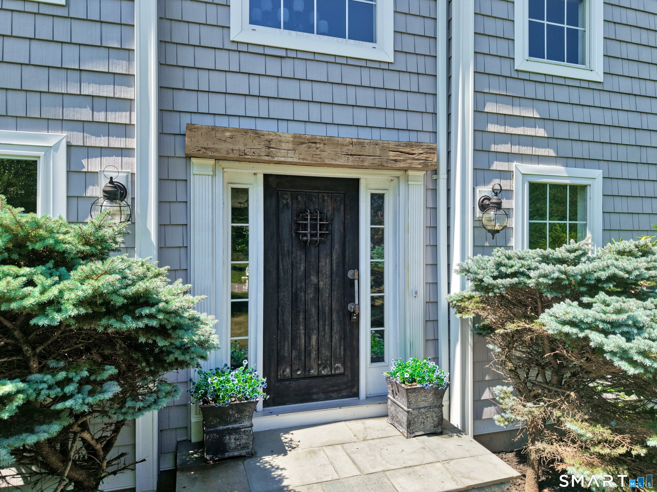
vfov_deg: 56.8
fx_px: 456
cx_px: 328
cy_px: 246
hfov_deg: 71.6
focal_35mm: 24
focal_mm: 8.7
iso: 200
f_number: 1.8
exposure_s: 1/800
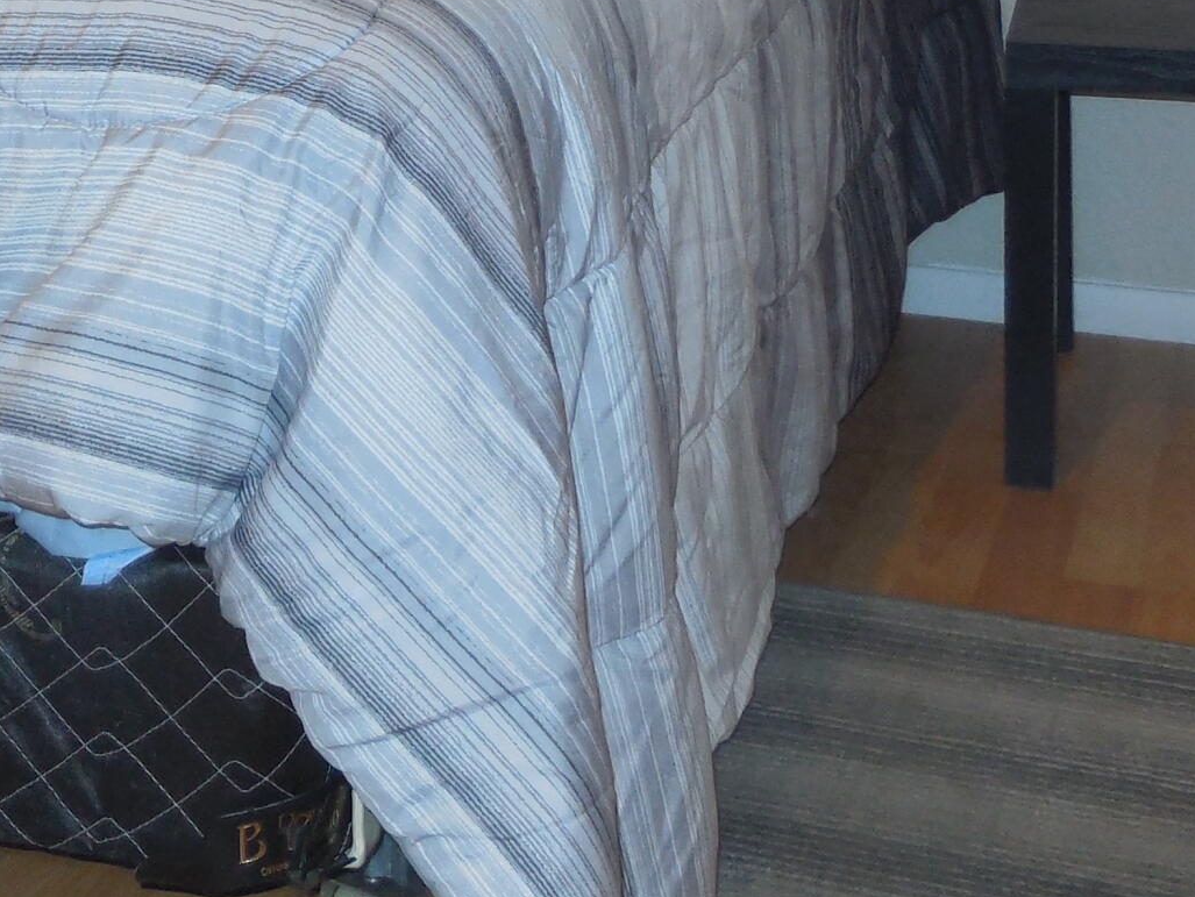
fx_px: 2521
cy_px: -191
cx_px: 30
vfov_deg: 19.0
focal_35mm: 73
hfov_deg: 25.5
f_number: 3.1
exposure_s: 1/25
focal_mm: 4.5
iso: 200
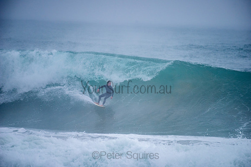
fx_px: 3487
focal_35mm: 500
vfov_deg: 2.8
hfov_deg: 4.1
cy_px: 84
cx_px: 126
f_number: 5.6
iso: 360
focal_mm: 500
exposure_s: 1/1000
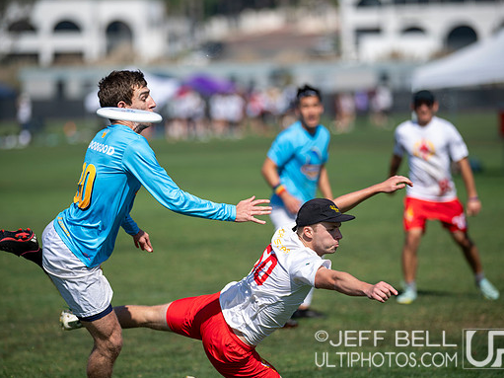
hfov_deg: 8.3
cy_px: 188
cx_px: 250
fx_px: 3494
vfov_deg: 6.2
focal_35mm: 240
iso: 100
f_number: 2.8
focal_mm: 220
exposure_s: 1/2000
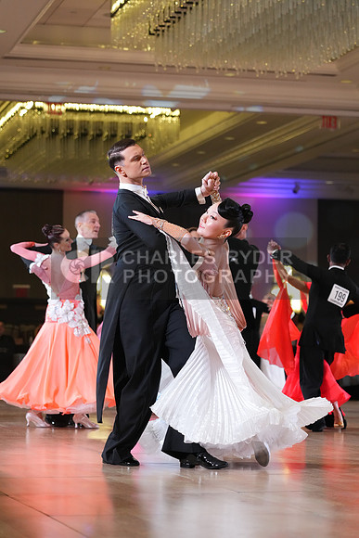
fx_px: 1570
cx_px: 180
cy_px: 269
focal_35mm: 105
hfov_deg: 13.0
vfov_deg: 19.5
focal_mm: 105
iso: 3200
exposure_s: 1/400
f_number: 4
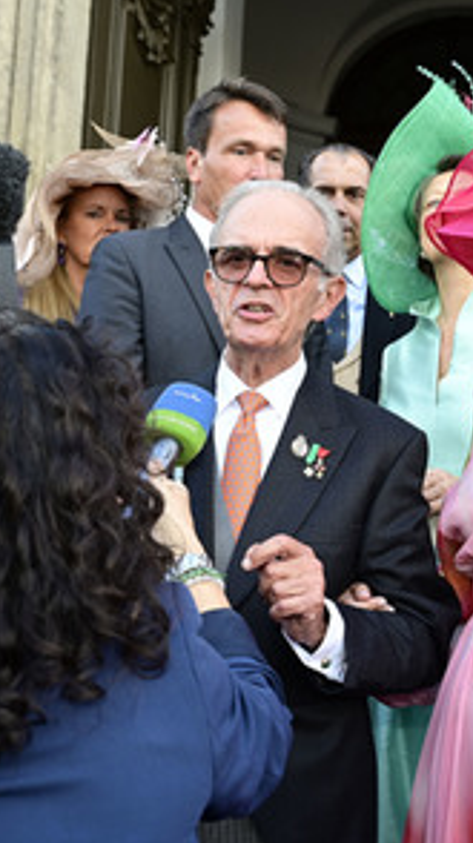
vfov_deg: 38.6
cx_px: 280
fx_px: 1202
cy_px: 424
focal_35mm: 54
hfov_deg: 22.2
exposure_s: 1/200
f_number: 6.3
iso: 500
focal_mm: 33.5
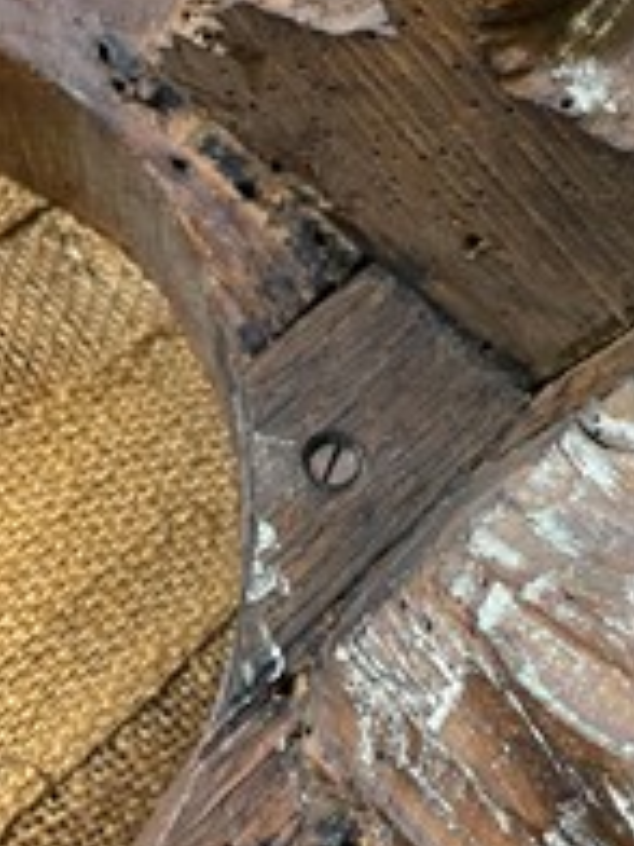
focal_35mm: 51
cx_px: 474
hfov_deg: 28.2
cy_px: 458
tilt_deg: -50.2
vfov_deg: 37.5
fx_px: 1245
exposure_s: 1/33
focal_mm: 5.1
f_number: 1.6
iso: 400
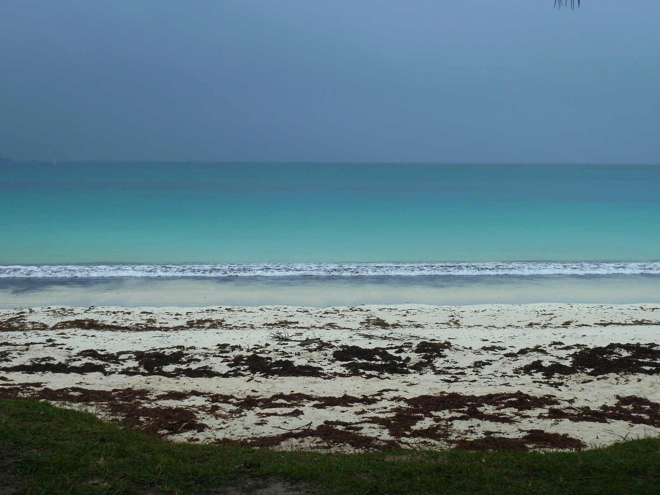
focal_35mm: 52
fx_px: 991
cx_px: 330
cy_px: 248
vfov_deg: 28.0
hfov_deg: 36.8
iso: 80
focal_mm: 8.5
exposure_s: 1/320
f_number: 3.8
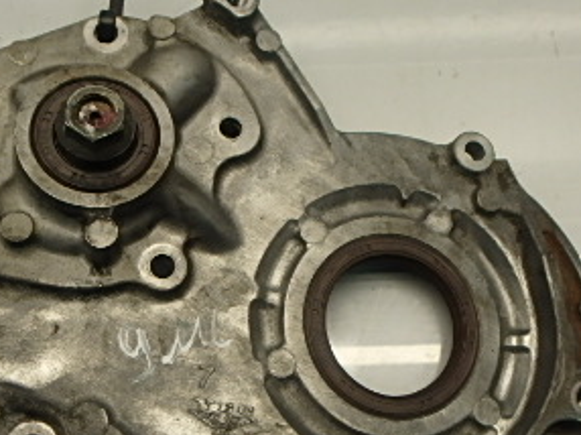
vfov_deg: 30.8
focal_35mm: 47
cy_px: 242
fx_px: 788
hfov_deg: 40.5
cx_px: 286
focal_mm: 3.7
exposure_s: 1/60
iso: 160
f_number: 3.5
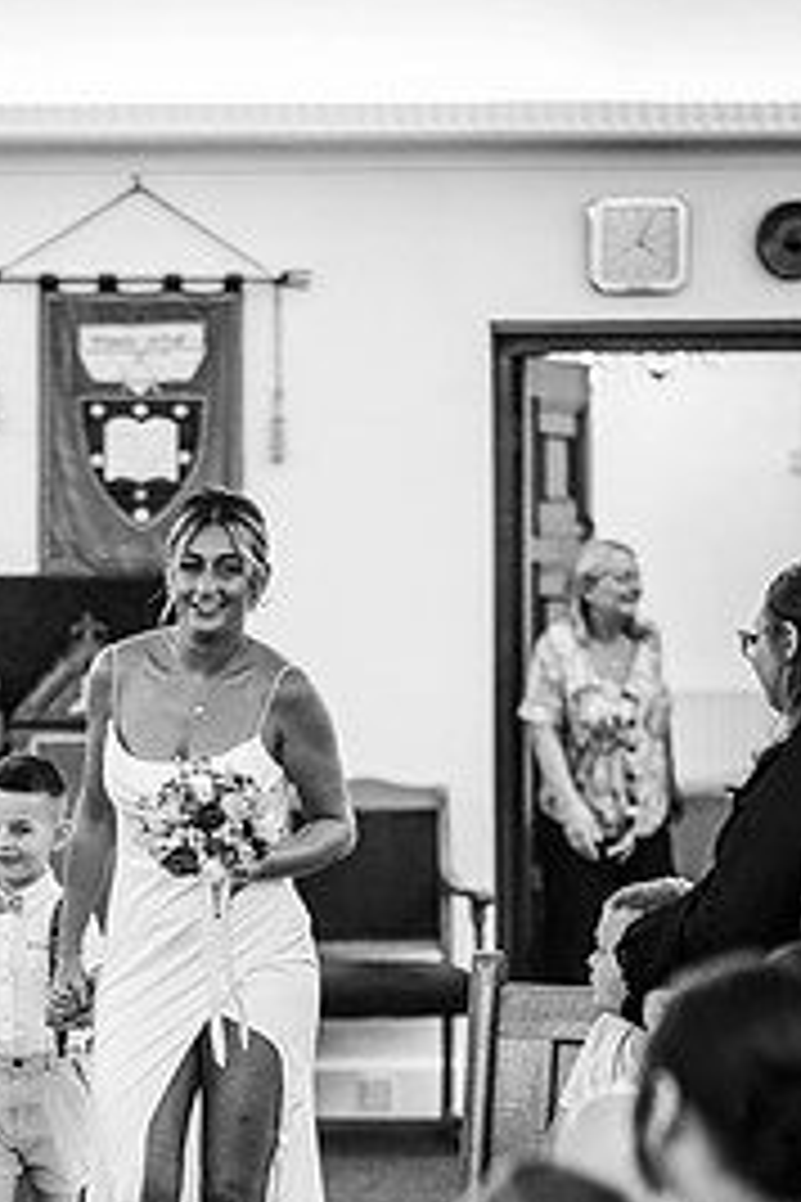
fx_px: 4772
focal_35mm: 143
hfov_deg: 9.6
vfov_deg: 14.3
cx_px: 137
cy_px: 950
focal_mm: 85
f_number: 1.8
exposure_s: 1/200
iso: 900
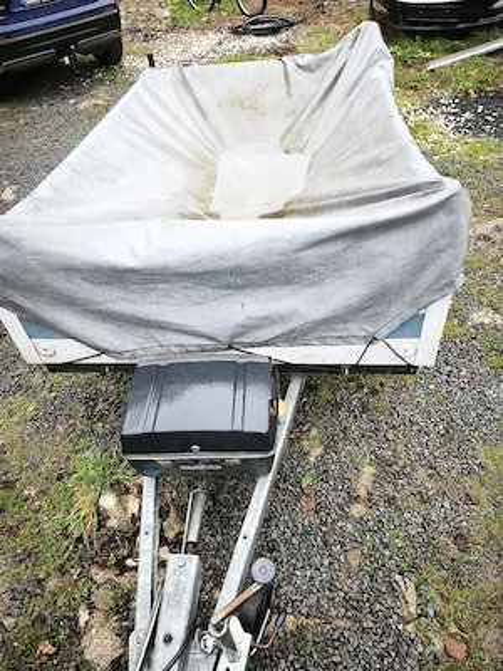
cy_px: 336
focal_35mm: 23
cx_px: 252
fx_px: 446
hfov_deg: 58.9
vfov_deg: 73.9
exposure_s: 1/100
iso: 80
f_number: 1.62
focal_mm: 6.45
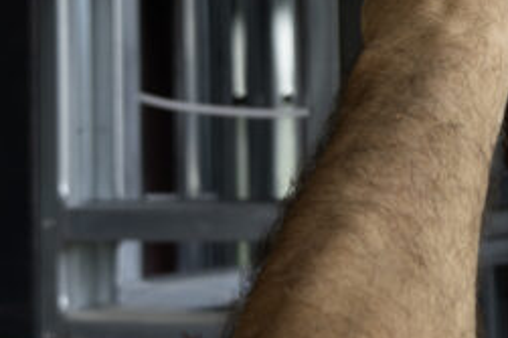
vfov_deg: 9.2
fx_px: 2073
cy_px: -64
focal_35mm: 147
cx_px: 834
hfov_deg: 13.0
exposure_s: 1/125
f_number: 4
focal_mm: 24
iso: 200
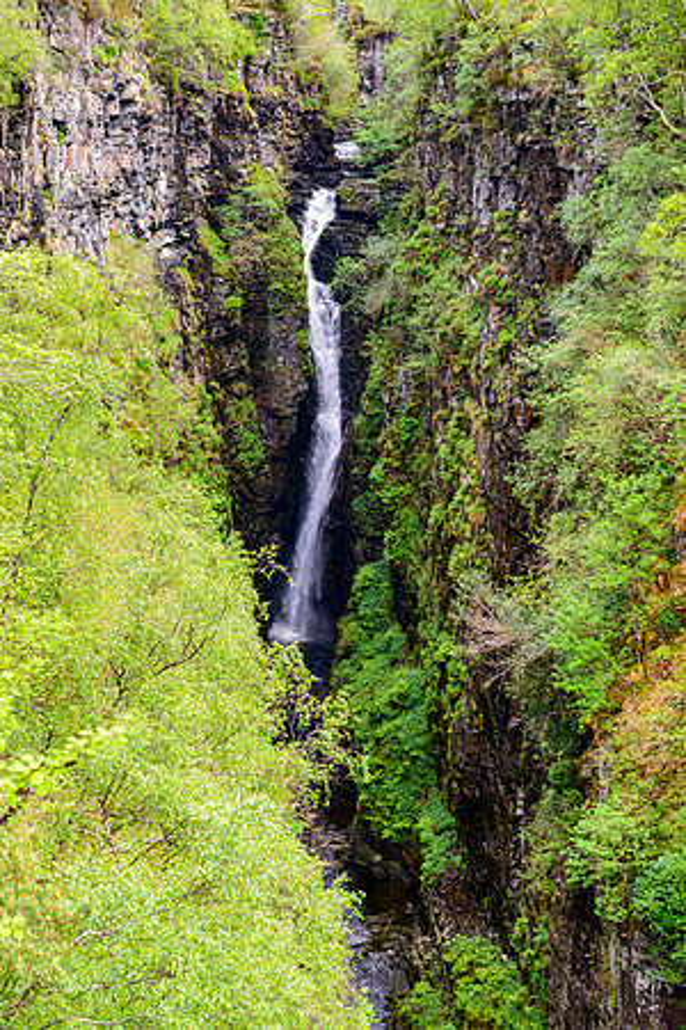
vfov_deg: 28.8
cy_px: 515
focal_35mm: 70
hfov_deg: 19.5
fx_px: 2001
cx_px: 343
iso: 1800
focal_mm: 70
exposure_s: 1/80
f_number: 7.1
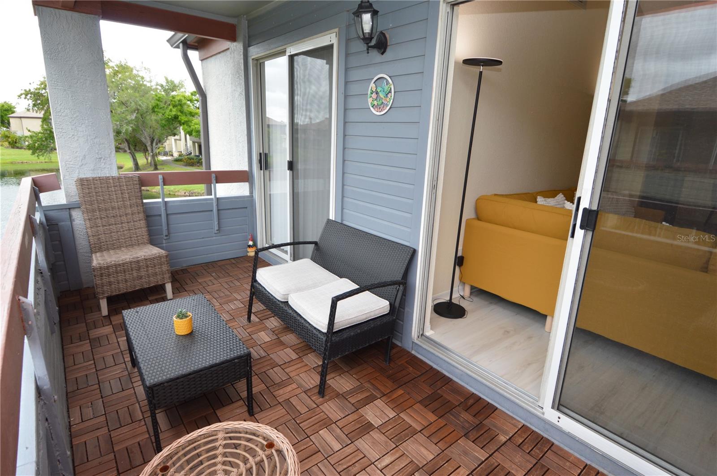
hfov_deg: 90.1
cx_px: 358
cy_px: 238
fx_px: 358
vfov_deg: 67.3
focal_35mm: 18
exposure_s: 1/125
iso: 200
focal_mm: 12
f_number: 5.6
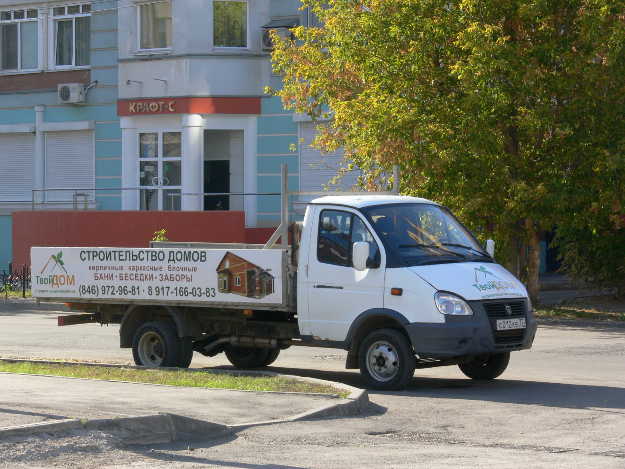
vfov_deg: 12.6
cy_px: 234
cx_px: 312
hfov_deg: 16.7
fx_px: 2131
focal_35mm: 118
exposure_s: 1/80
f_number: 9
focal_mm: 24.9
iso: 100
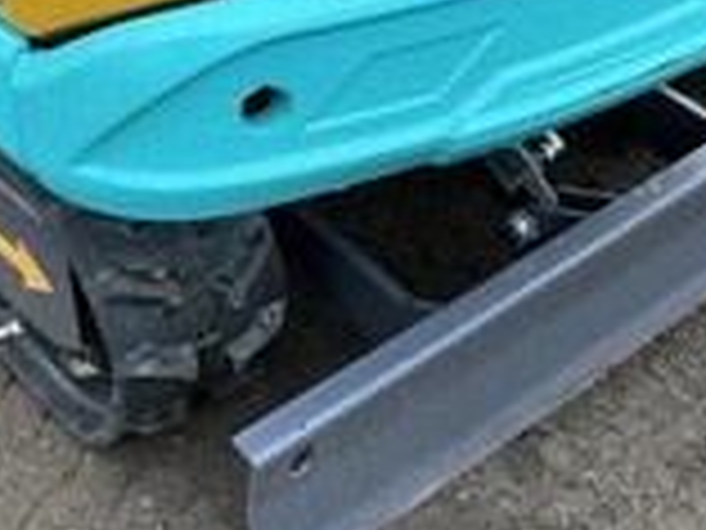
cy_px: 175
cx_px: 378
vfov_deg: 19.9
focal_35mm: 74
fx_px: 1510
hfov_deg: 26.3
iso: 16
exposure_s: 1/122
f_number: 1.8
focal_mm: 3
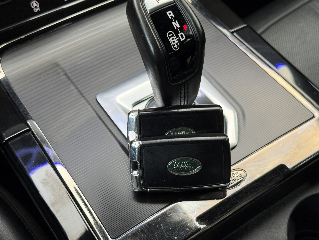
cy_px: 120
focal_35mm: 48
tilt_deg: -52.4
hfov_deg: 39.7
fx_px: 442
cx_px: 160
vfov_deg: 30.3
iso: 100
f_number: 1.78
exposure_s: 1/68
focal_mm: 6.76
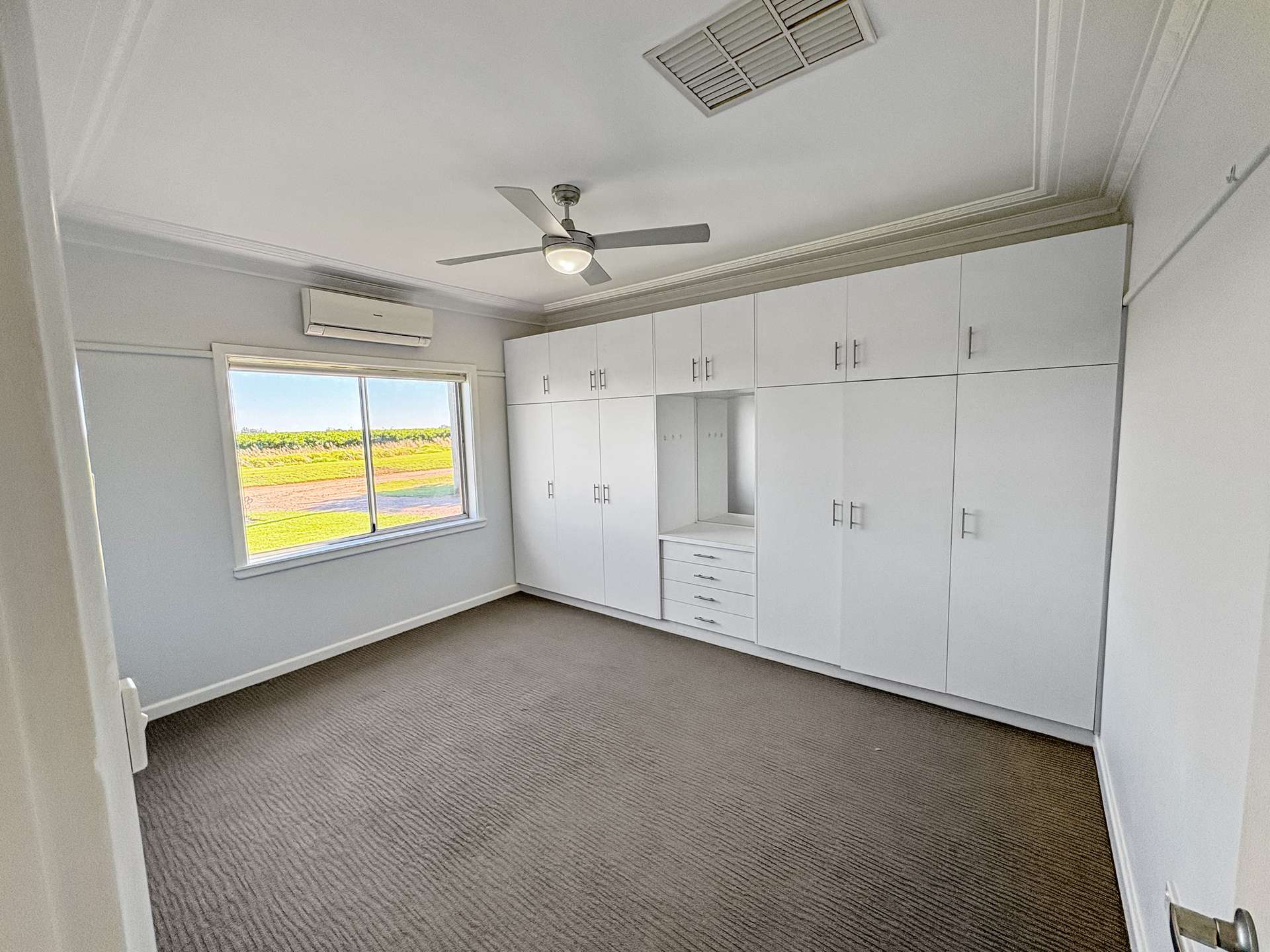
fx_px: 514
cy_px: 476
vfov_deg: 85.7
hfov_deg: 102.1
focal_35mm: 14
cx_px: 635
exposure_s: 1/120
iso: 64
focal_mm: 2.22
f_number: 2.2
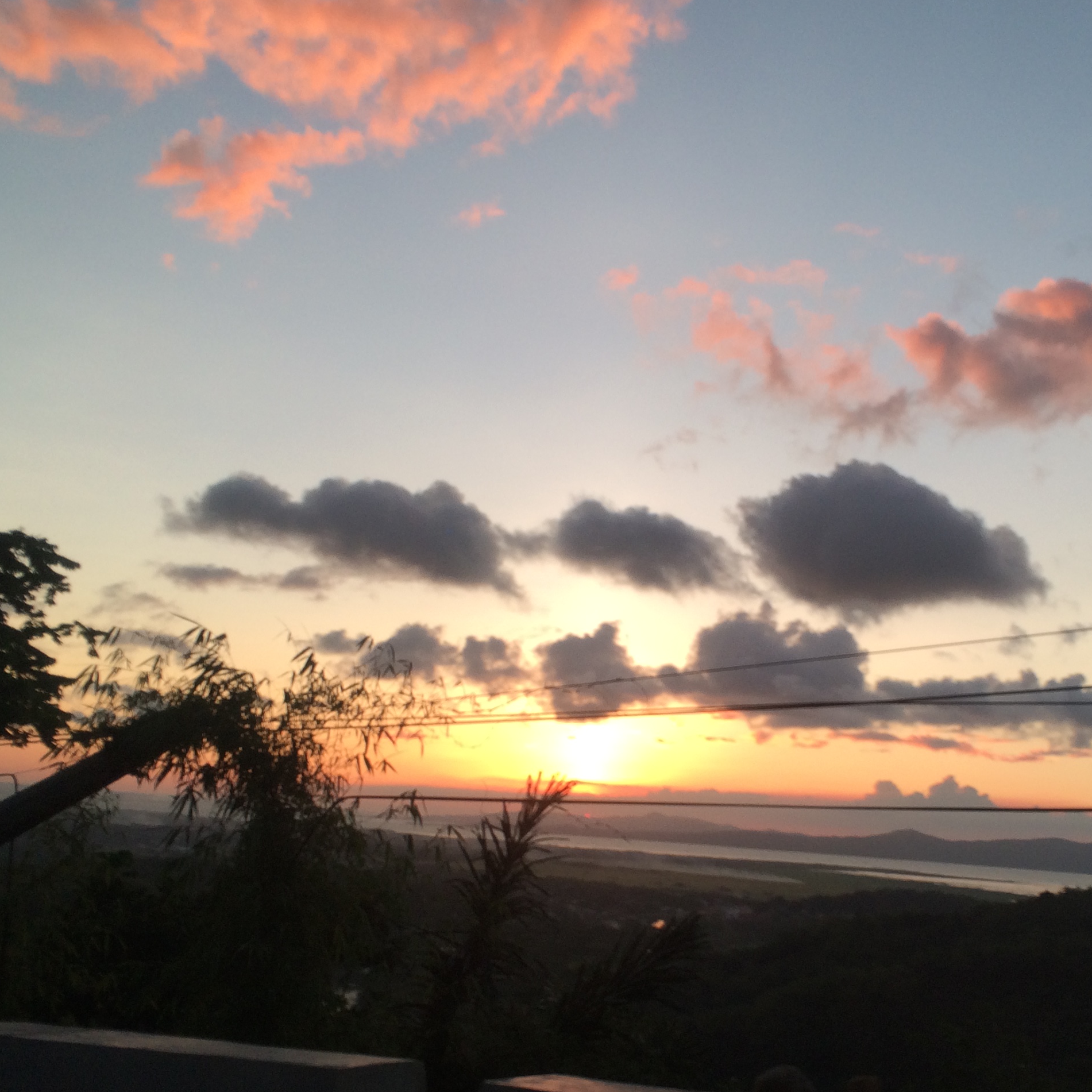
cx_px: 687
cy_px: 669
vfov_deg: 38.1
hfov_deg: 38.1
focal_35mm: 44
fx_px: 1570
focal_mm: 4.15
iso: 40
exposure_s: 1/120
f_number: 2.2
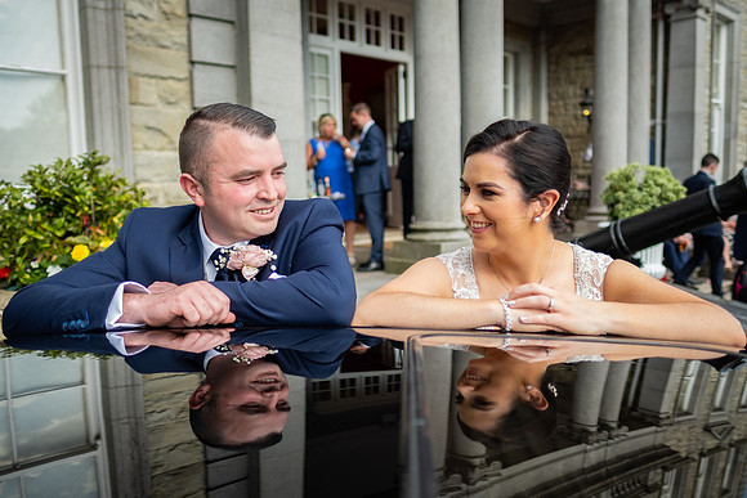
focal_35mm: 29
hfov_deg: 64.5
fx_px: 592
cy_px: 252
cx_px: 373
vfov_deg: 45.7
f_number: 1.4
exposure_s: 1/2000
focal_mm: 16
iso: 200
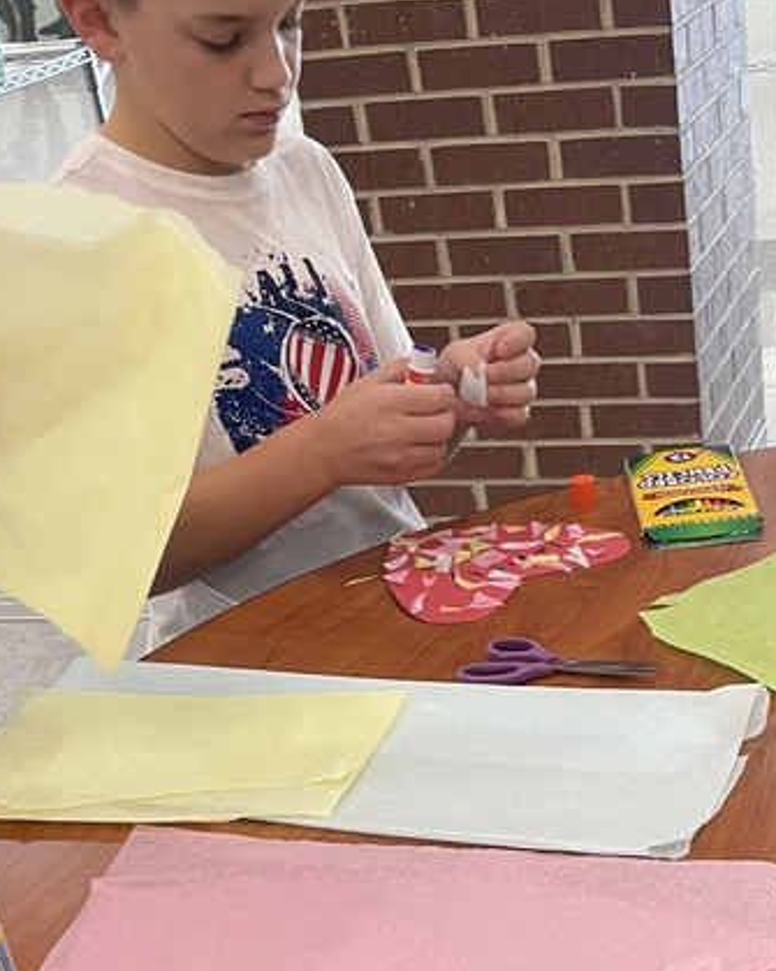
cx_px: 637
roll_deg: +6.3
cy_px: 1031
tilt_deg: -34.5
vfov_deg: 28.1
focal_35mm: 62
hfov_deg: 24.1
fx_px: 1781
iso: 125
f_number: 1.6
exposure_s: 1/84
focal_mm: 4.2
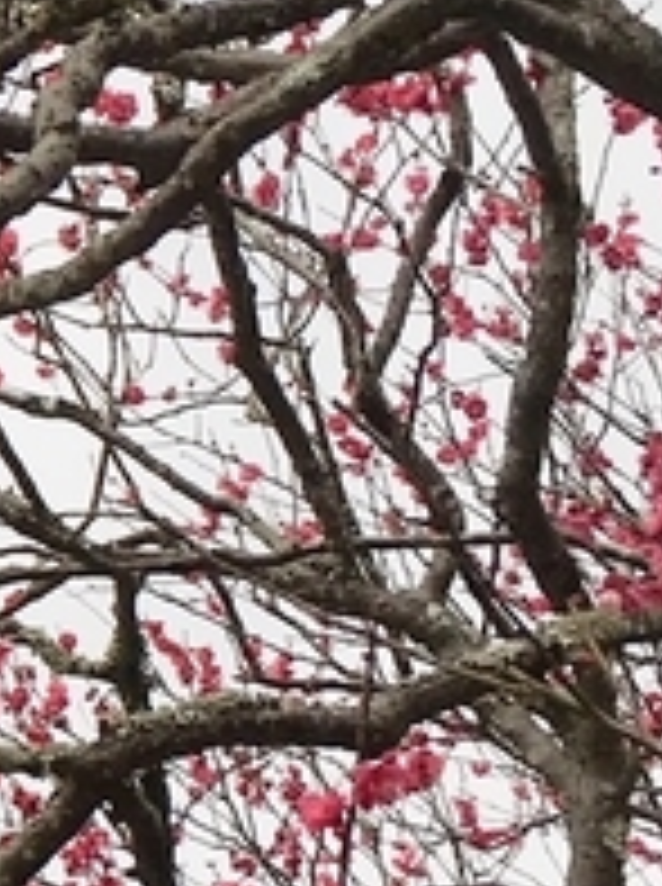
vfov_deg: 13.1
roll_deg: -8.7
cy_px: 468
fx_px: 3863
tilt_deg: +34.3
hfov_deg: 8.9
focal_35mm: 151
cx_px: -887
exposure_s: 1/281
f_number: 2.2
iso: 25
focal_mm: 4.15
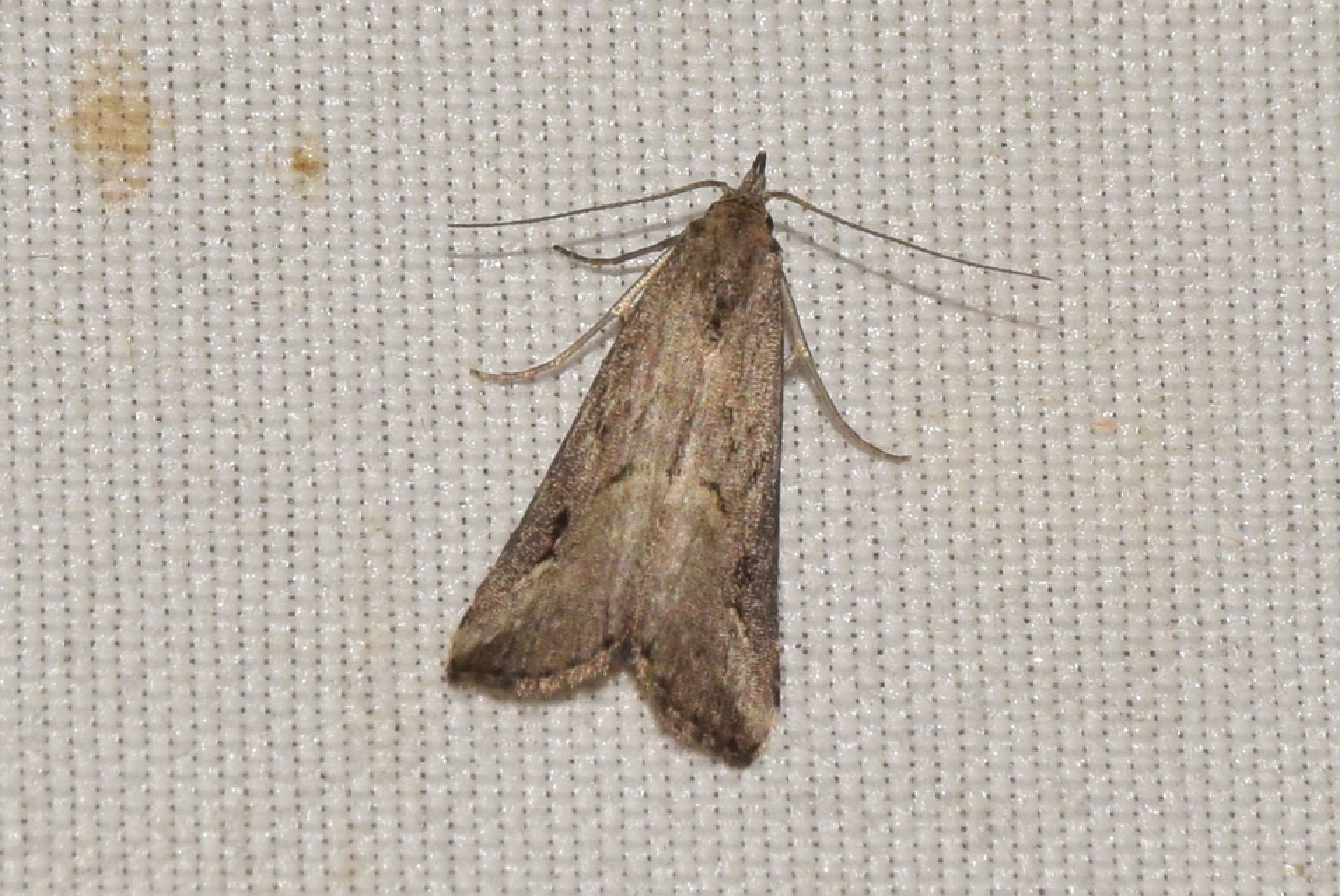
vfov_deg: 6.6
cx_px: 670
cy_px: 448
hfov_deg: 9.8
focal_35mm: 210
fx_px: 7824
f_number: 14
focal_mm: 140
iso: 400
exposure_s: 1/160
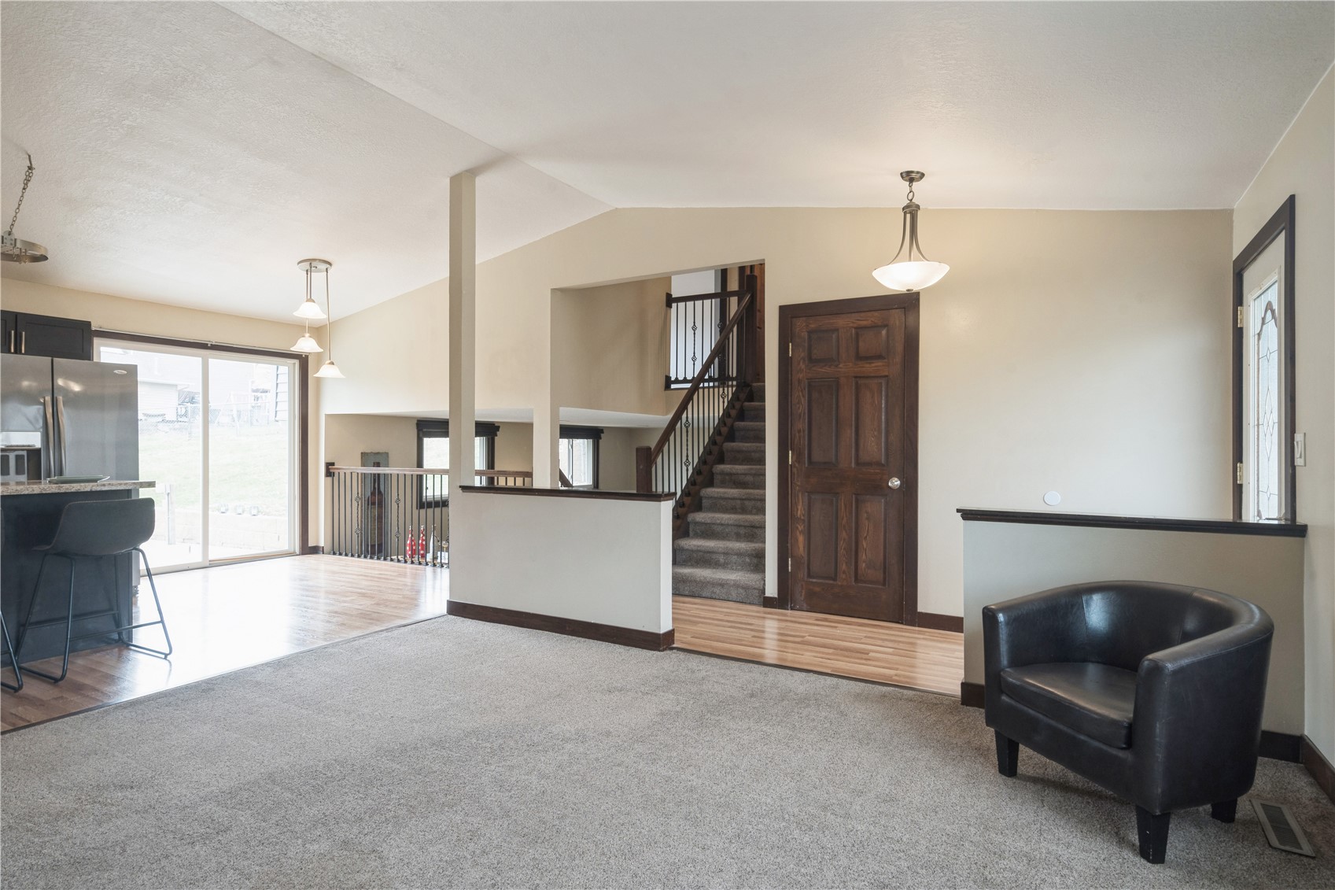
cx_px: 668
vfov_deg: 67.4
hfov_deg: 90.0
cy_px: 445
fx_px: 667
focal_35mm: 18
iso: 400
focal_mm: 18
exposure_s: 1/10
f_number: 10
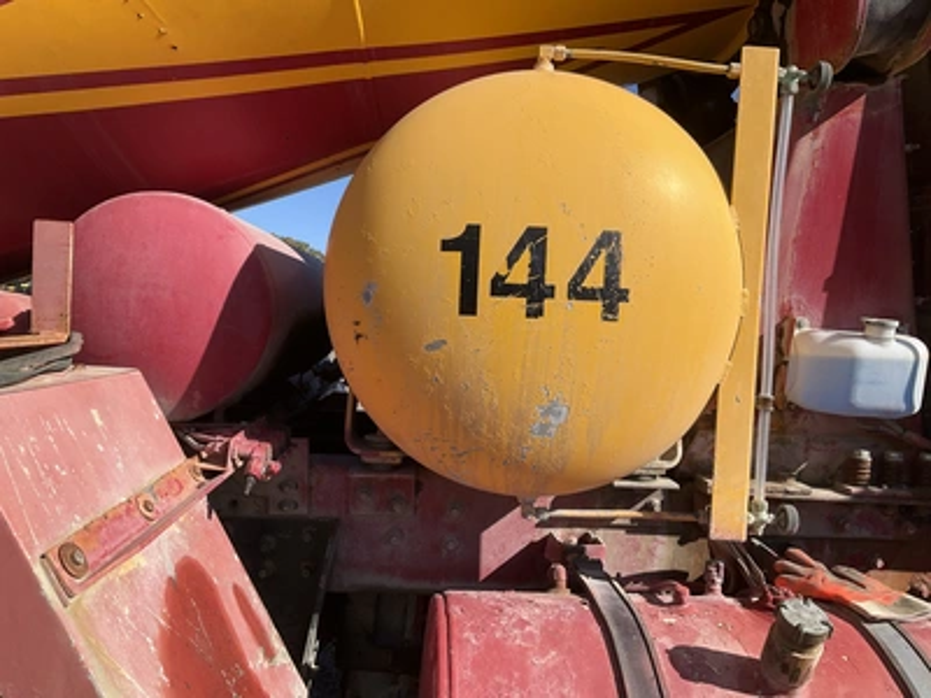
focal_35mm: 29
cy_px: 349
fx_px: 780
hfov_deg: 61.7
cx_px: 466
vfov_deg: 48.2
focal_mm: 3
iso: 25
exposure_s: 1/1626
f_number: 1.8
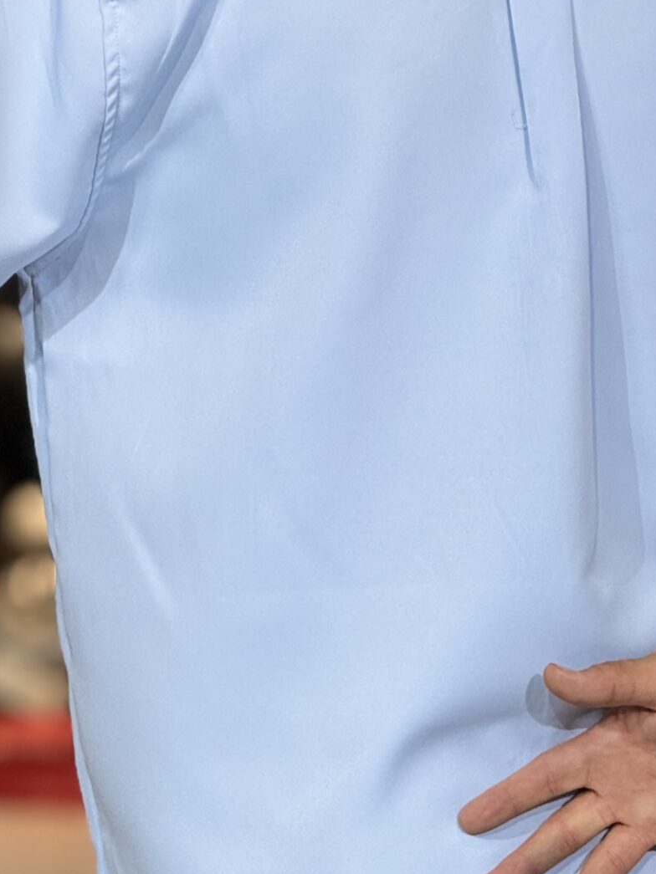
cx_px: 534
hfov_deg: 5.1
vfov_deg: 6.7
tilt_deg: -6.8
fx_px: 7427
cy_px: 274
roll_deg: -0.8
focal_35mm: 294
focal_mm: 15.66
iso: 80
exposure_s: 1/100
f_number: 2.8
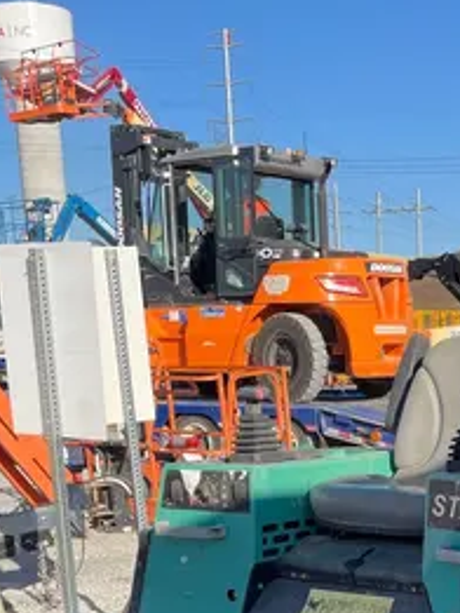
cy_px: 720
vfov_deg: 24.4
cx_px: 420
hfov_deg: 19.8
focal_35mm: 73
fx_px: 1292
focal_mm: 4.2
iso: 32
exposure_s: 1/1916
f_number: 1.6
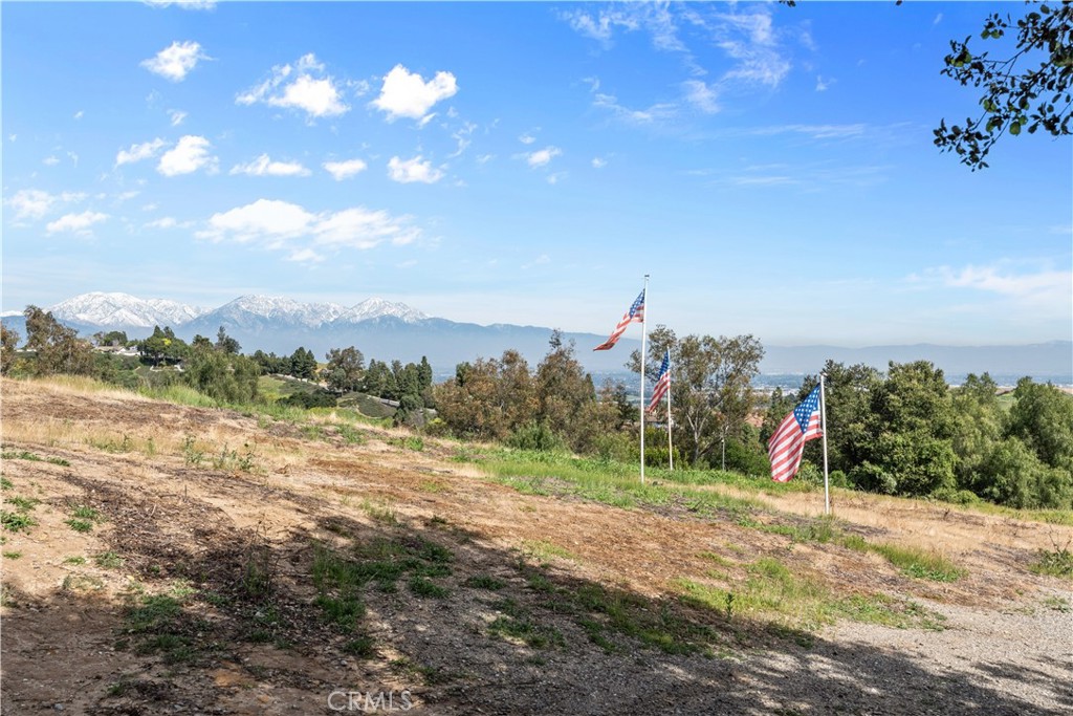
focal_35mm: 34
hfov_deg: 55.8
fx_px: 1013
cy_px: 358
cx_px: 536
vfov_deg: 38.9
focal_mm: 34
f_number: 9
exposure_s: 1/1600
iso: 400
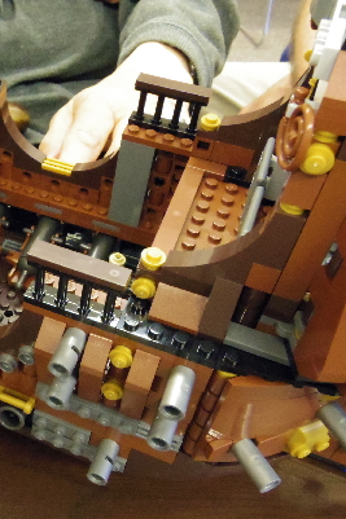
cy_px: 260
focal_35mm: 42
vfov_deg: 46.4
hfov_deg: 29.4
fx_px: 606
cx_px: -12
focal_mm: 5
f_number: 4.5
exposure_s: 1/50
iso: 2500
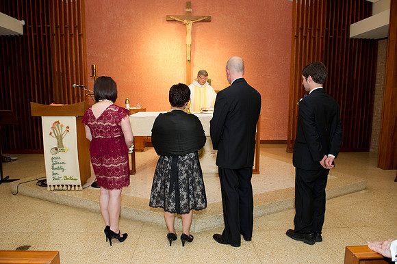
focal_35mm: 24
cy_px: 132
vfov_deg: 53.1
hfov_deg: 73.8
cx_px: 198
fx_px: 265
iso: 1600
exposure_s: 1/200
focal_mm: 24
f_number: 5
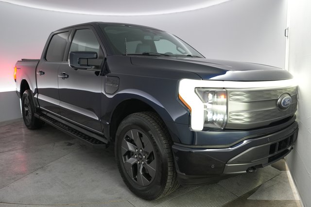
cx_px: 156
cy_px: 104
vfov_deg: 46.4
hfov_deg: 65.5
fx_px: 242
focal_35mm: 28
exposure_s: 1/160
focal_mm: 28
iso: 1600
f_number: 3.2
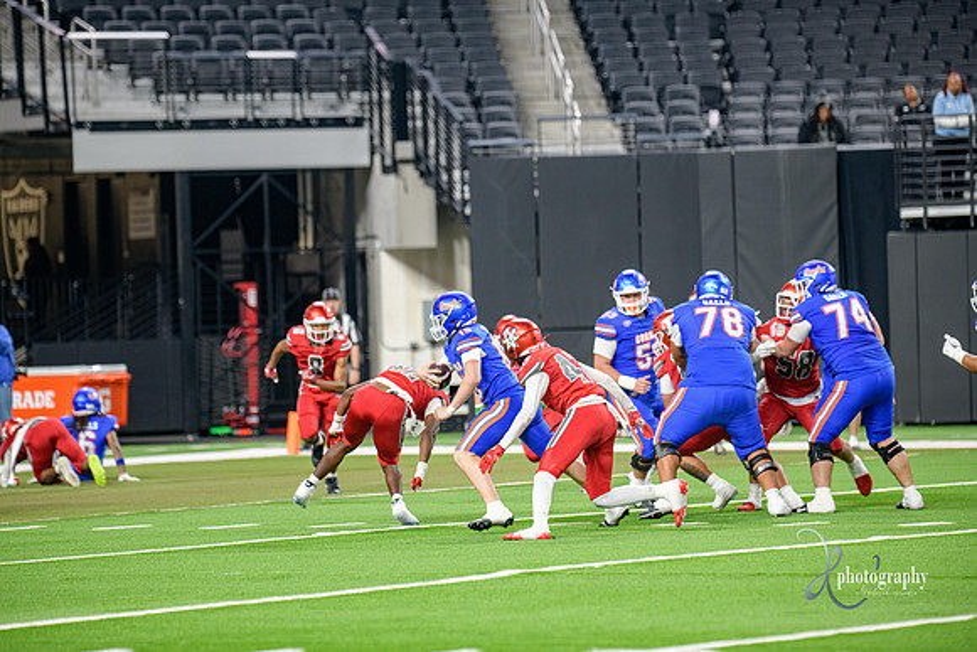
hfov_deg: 9.4
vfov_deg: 6.2
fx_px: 5972
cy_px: 326
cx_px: 488
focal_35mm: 220
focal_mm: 220
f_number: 2.8
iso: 1000
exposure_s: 1/400
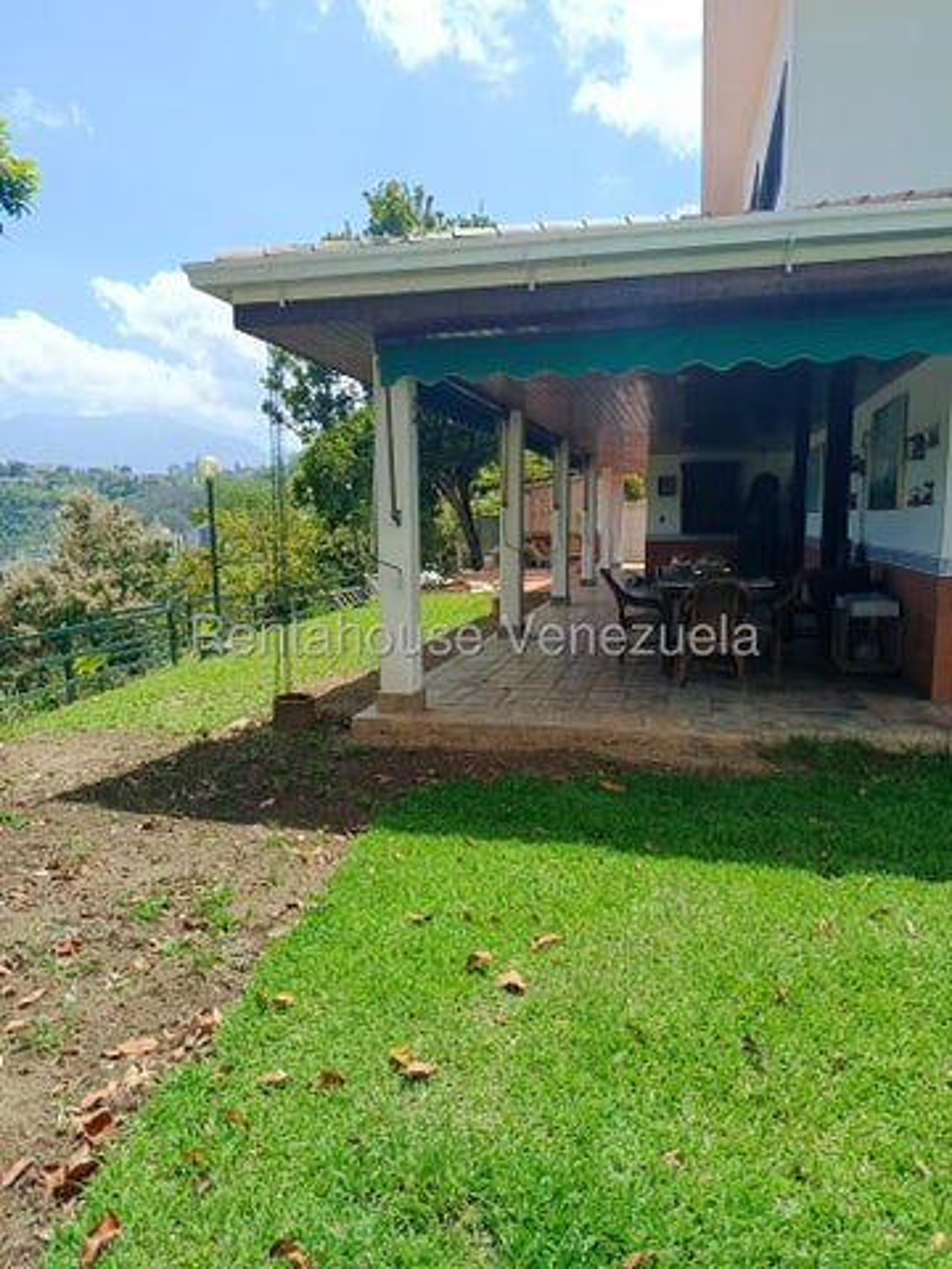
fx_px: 880
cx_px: 476
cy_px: 634
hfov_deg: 56.8
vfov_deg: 71.6
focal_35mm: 24
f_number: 1.7
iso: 50
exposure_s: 1/483
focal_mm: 5.24
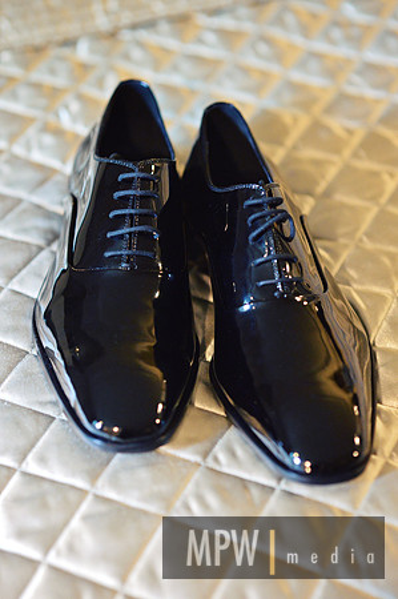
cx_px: 199
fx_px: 1413
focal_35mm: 85
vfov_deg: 23.9
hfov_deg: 16.0
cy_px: 300
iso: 6400
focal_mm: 85
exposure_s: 1/200
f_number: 2.5
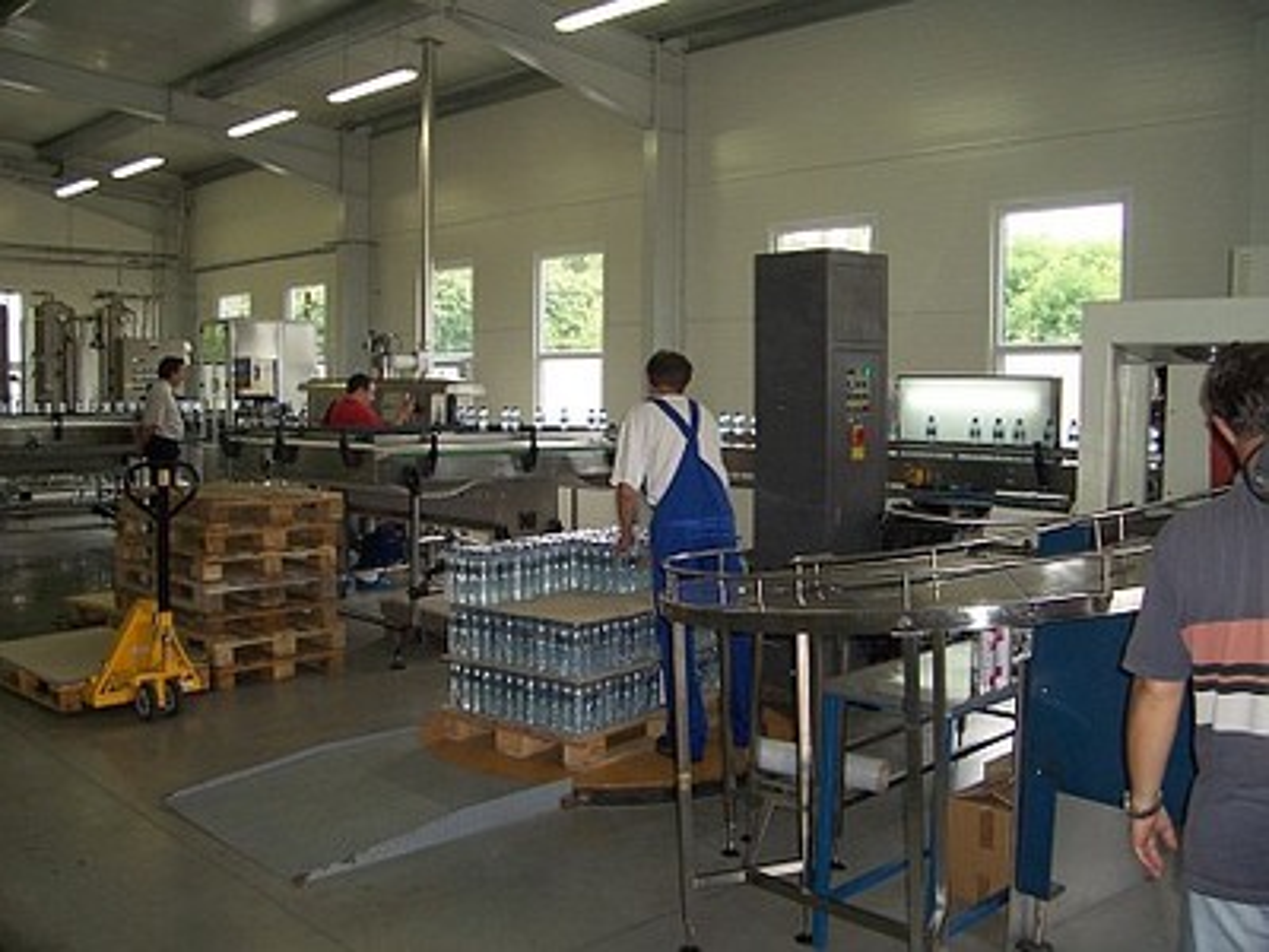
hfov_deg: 54.0
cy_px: 476
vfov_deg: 41.8
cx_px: 634
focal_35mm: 34
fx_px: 1246
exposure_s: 1/60
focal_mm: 5.6
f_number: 2.7
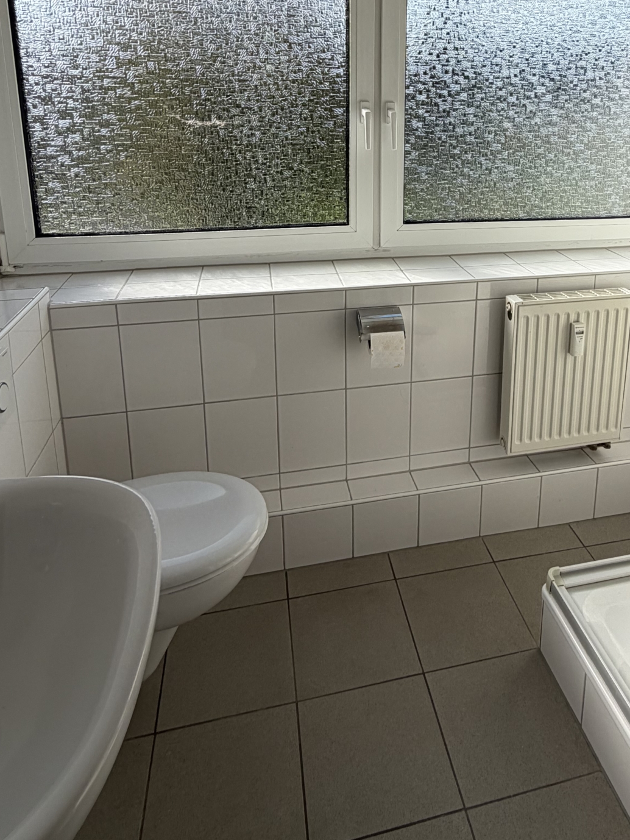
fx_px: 631
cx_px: 413
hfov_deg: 52.2
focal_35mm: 26
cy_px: 241
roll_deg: -1.0
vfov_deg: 64.4
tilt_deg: -12.7
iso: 40
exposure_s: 1/770
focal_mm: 2.22
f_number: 2.2
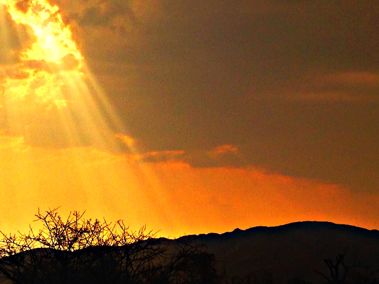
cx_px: 296
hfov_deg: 18.9
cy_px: 43
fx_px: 1127
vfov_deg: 14.3
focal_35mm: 103
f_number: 2.4
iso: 50
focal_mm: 4.12
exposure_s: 1/1153
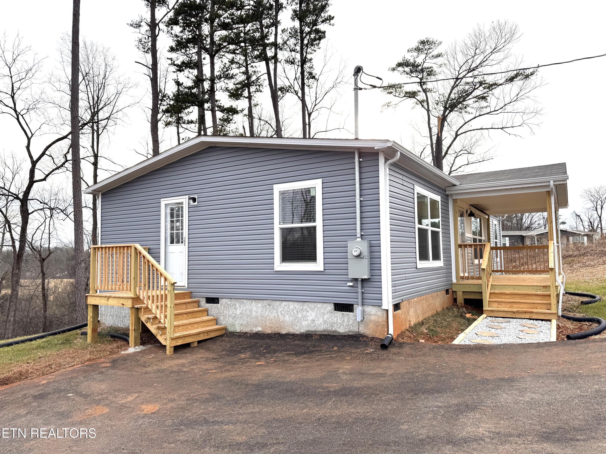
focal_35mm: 24
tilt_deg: +3.3
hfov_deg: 71.6
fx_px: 420
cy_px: 227
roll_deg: +1.1
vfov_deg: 56.8
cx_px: 303
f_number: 1.78
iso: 80
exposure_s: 1/1980
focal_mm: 6.76
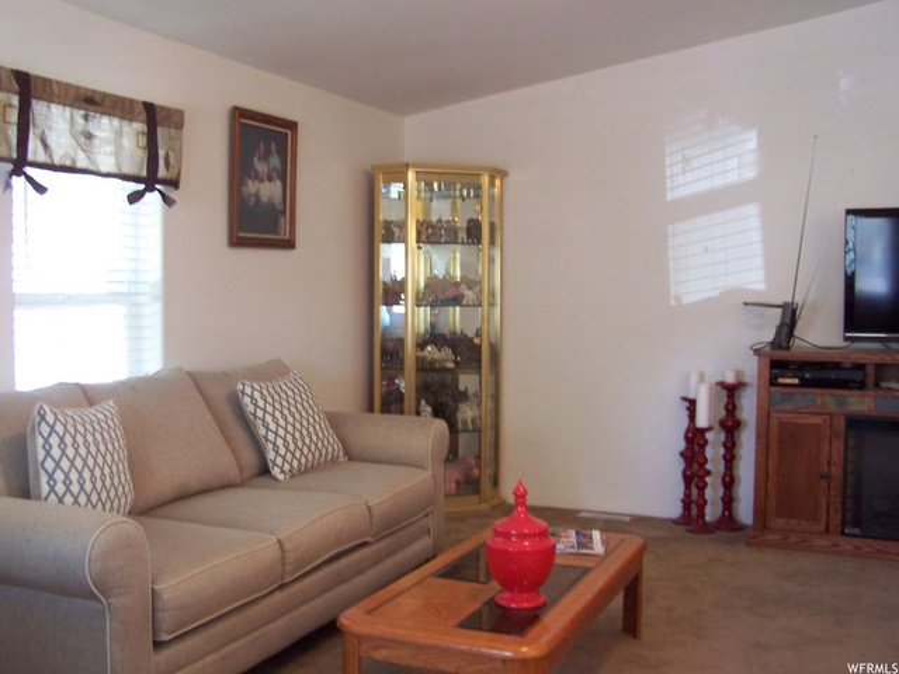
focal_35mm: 38
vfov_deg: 37.7
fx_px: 987
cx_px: 450
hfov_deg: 49.0
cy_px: 337
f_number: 2.8
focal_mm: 6.3
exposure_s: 1/10
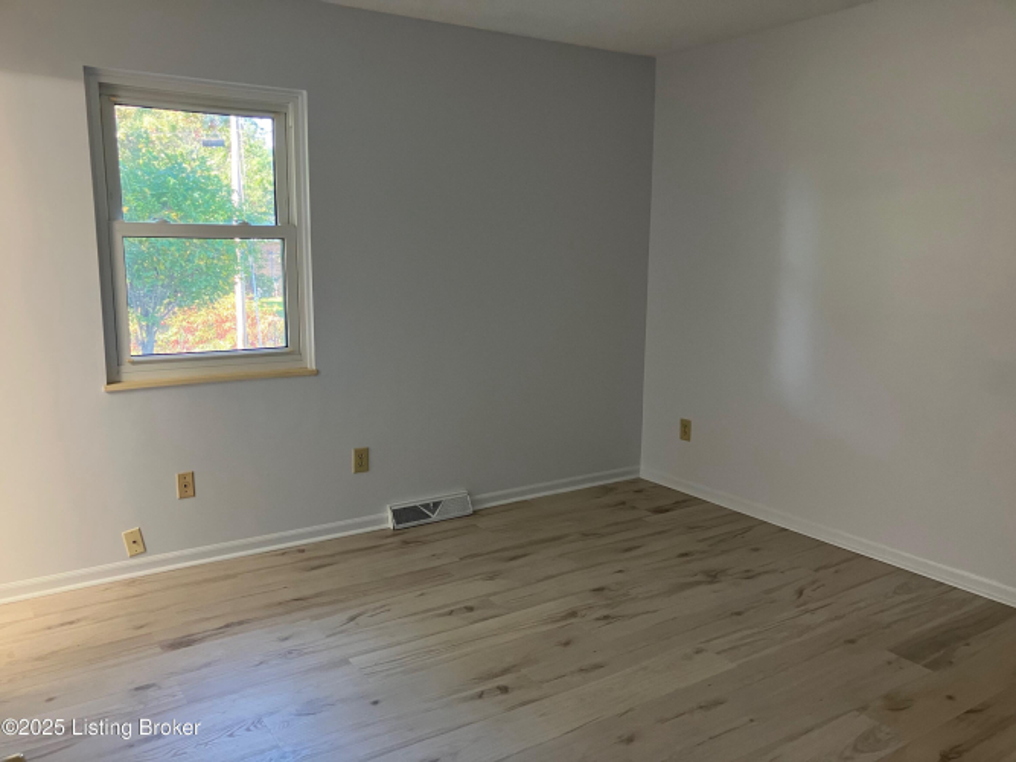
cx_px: 508
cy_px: 381
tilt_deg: -9.4
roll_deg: +0.3
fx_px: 822
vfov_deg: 49.7
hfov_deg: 63.5
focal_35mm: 28
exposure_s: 1/60
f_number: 1.8
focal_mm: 3.99
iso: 200
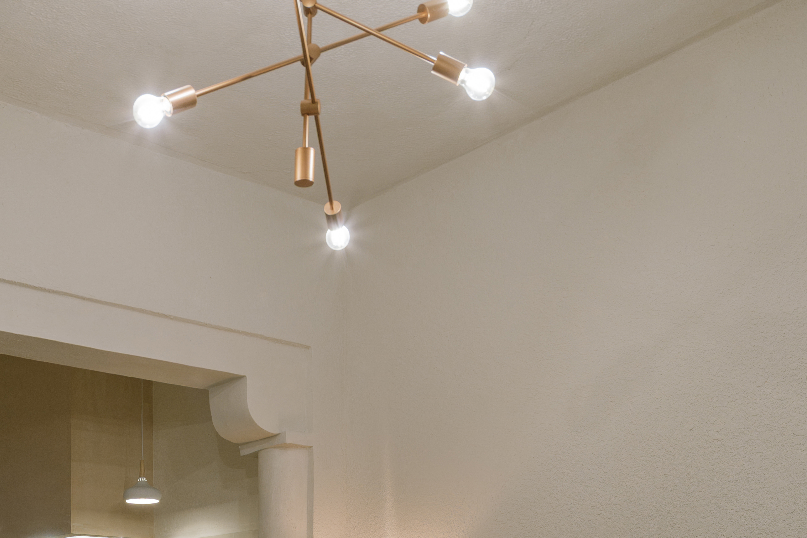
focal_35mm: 42
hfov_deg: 45.4
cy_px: 633
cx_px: 245
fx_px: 941
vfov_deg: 28.2
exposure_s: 1/13
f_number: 8
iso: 400
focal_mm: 17
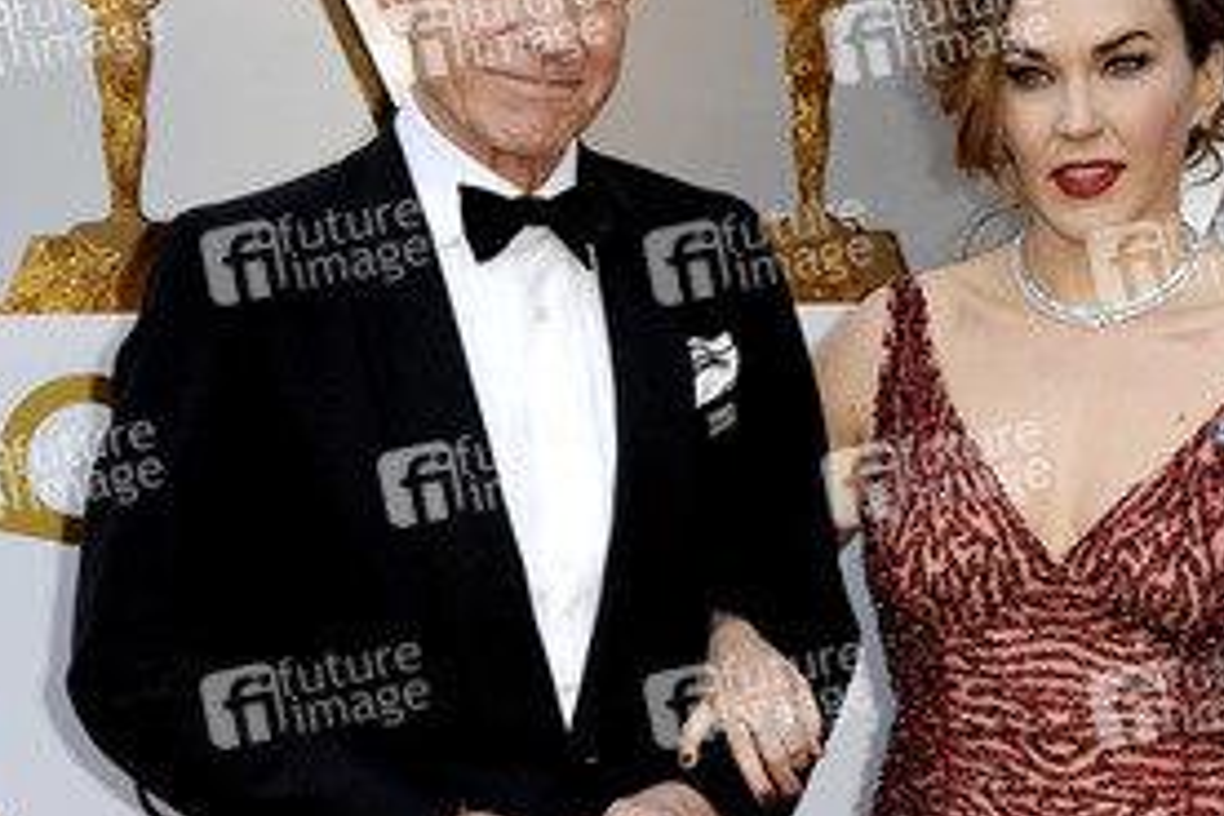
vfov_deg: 8.0
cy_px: 364
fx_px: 5814
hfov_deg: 12.0
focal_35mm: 171
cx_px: 816
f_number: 9
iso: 800
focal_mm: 105
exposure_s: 1/250
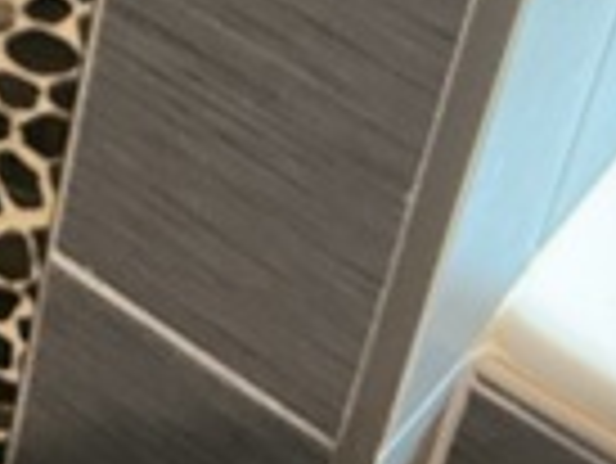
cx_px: -427
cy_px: -500
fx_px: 2404
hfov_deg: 13.4
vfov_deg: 10.1
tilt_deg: -29.5
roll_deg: -2.6
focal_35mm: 135
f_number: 1.8
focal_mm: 3
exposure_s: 1/30
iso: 400
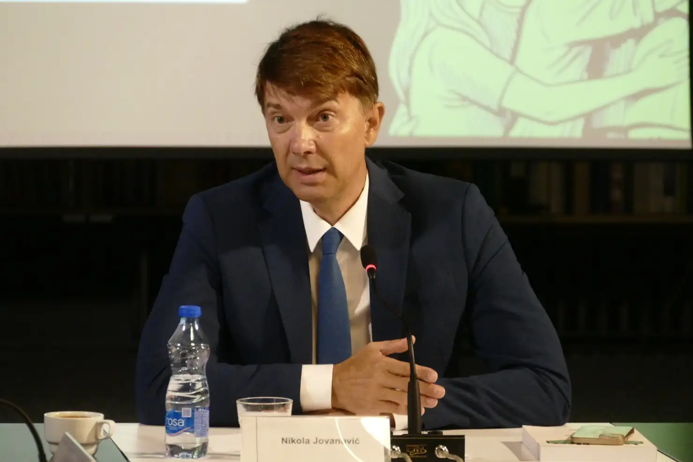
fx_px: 5275
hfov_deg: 7.5
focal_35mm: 274
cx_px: 346
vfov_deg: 5.0
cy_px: 231
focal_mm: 100.06
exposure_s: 1/250
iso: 3200
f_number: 4
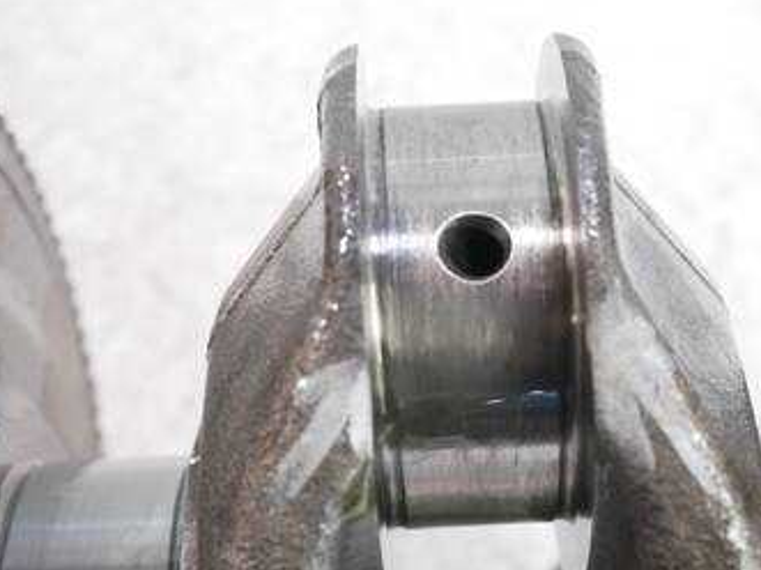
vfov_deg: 25.1
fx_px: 1275
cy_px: 365
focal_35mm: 58
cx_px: 432
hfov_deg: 33.2
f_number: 4.6
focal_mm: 20
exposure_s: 1/60
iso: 2000
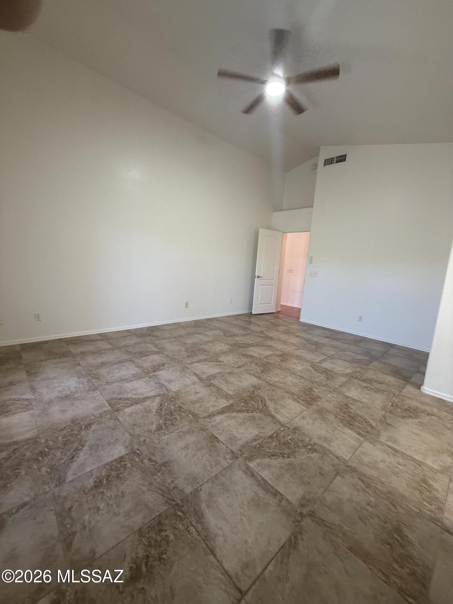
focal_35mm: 14
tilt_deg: -9.3
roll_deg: -5.1
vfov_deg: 102.1
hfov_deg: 85.7
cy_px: 302
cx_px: 226
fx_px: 244
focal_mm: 2.22
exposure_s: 1/120
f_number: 2.2
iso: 400
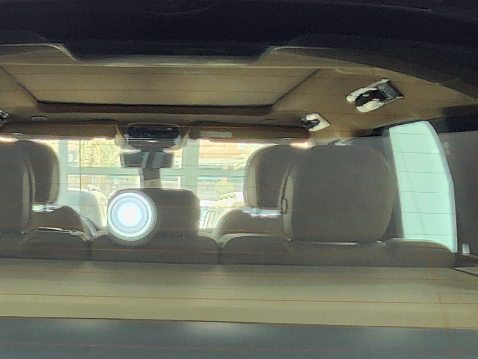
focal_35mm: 51
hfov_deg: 36.0
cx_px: 81
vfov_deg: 23.6
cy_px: 519
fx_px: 704
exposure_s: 1/50
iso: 80
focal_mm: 2.2
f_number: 2.2
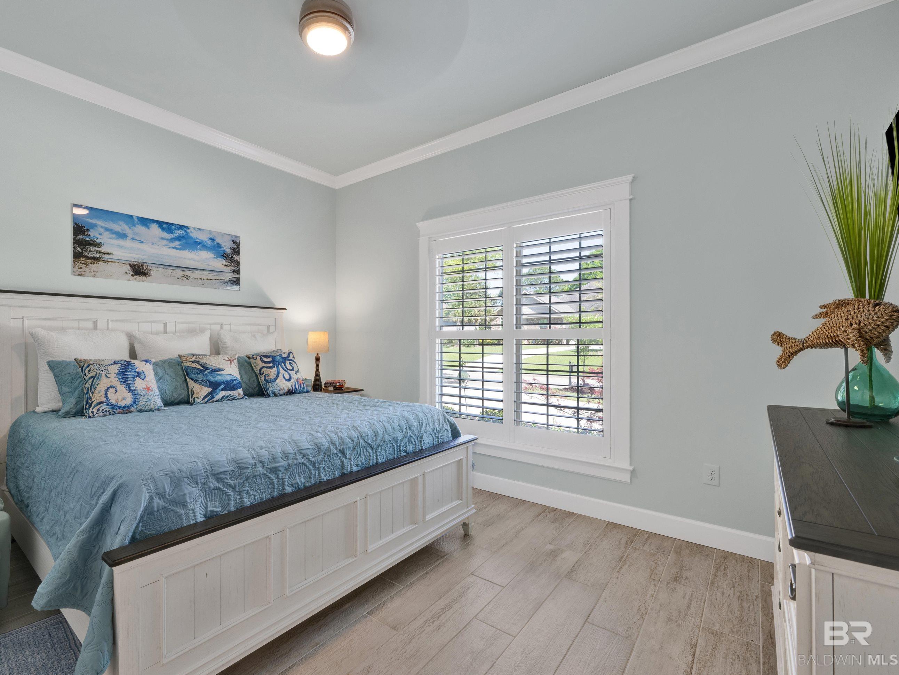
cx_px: 401
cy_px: 338
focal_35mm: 16
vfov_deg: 78.1
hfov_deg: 94.1
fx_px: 416
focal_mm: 14
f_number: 11
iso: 400
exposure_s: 1/30
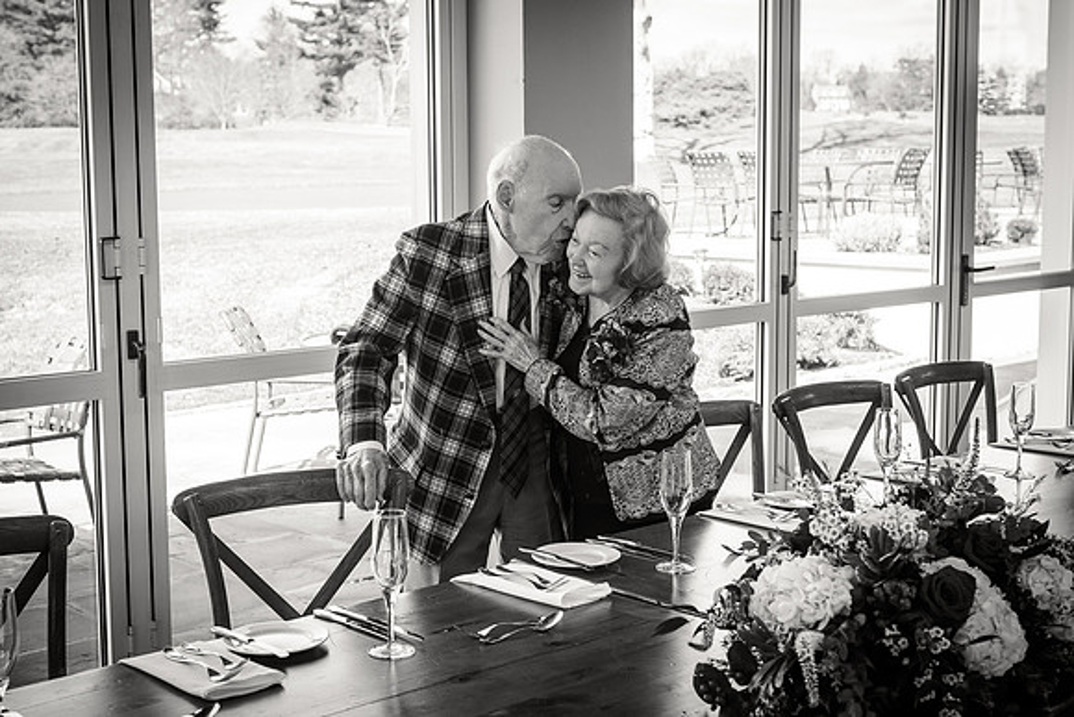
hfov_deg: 37.5
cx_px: 514
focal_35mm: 53
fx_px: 1584
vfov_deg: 25.5
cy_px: 343
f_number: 5.6
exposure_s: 1/200
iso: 400
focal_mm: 48
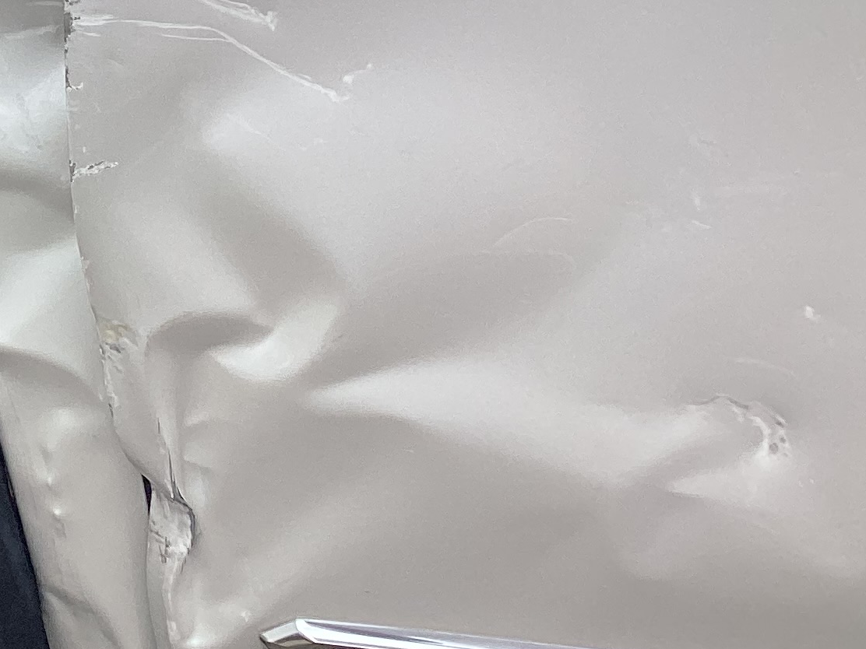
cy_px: -50
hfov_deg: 19.2
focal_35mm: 91
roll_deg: +2.2
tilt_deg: -19.3
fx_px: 2277
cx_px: -387
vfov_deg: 15.8
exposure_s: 1/338
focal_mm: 3.3
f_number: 2.4
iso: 25
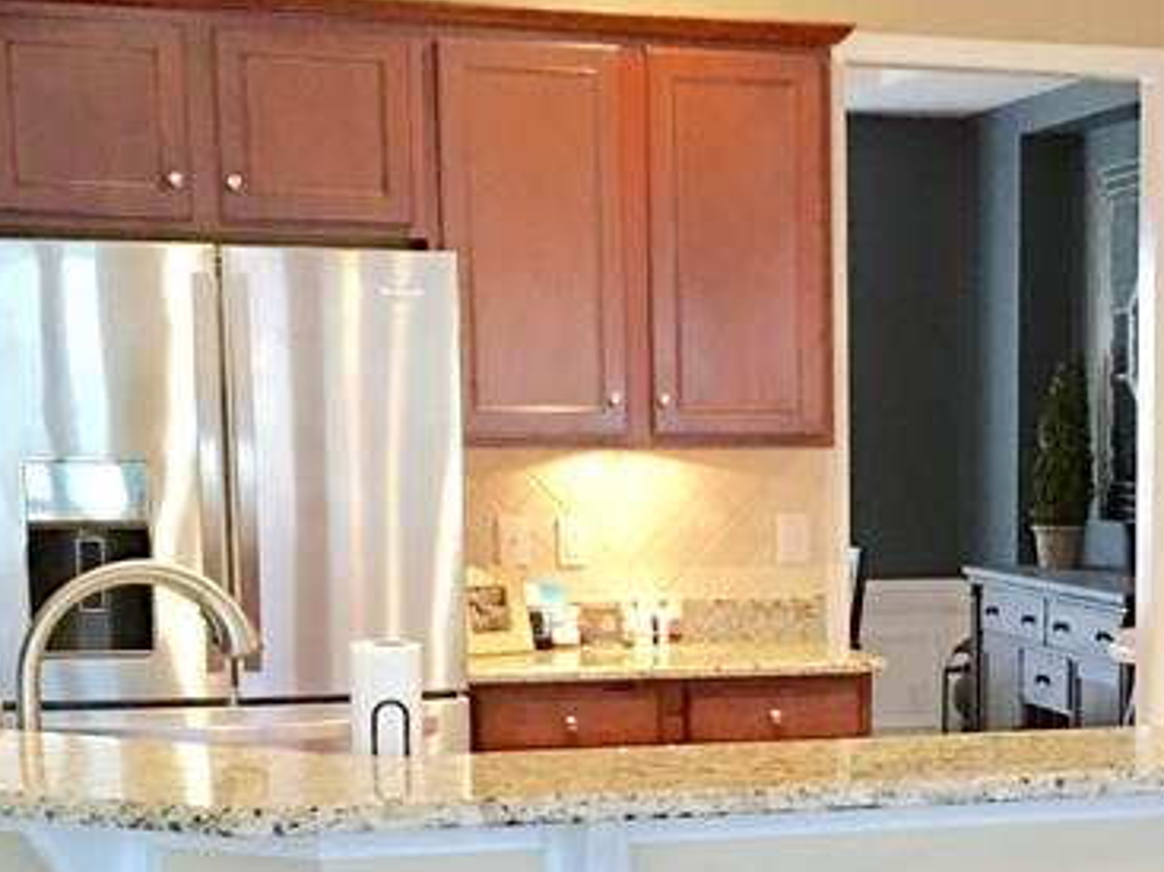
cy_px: 805
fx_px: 2723
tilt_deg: -7.1
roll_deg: -0.9
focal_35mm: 81
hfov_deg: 23.4
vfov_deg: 17.9
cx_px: 1085
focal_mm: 4.15
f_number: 2.2
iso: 100
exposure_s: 1/15
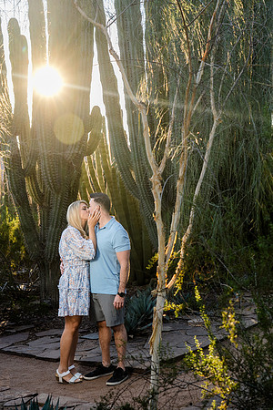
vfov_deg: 32.9
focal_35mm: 61
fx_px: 694
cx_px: 136
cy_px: 205
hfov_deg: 22.3
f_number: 5.6
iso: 160
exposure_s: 1/125
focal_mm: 61
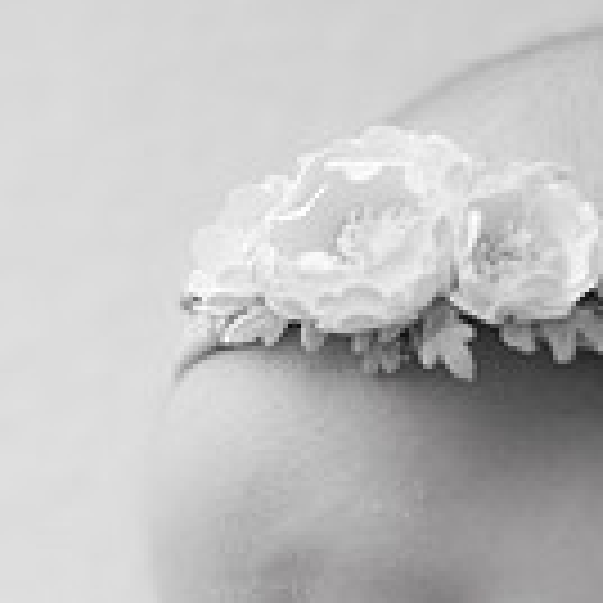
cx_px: 369
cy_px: 668
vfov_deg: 9.4
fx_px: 3626
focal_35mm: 184
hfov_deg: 9.5
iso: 100
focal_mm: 50
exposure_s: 1/160
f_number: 2.5
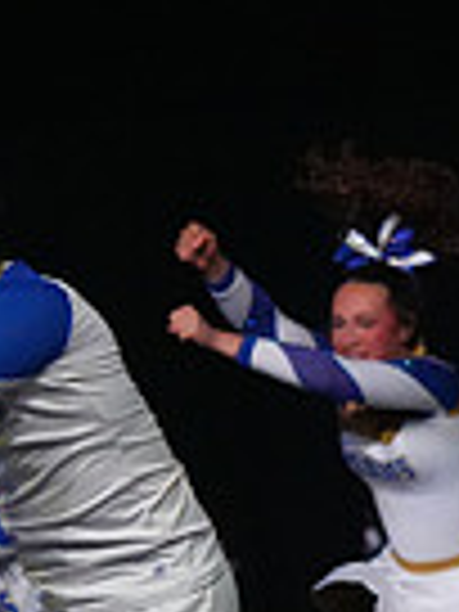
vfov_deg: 2.8
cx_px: 1215
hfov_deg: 2.1
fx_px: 12305
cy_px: 596
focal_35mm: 696
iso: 16000
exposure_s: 1/1250
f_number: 5.6
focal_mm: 170
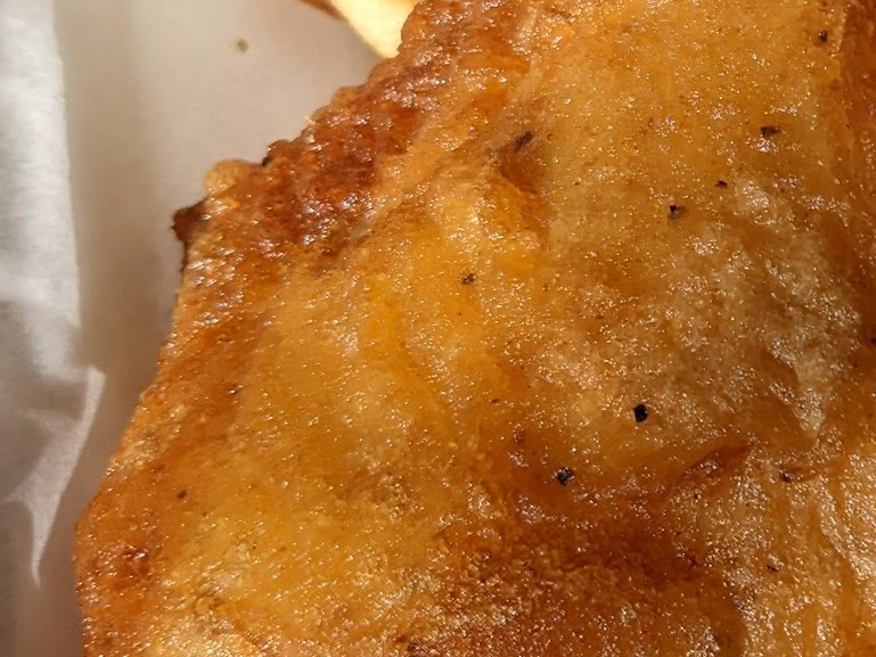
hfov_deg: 20.1
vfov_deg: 16.1
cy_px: 98
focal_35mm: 91
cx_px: 1076
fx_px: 2303
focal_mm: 4.38
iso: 43
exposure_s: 1/835
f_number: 1.73
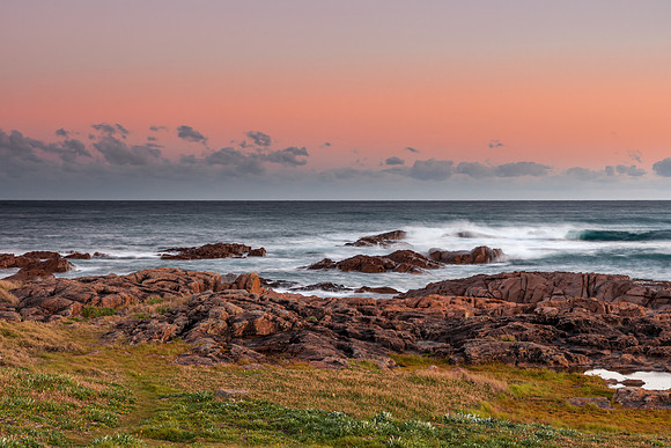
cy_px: 224
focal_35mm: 59
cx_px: 336
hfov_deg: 33.8
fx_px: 1103
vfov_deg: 22.9
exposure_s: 2
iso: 200
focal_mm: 38
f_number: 8
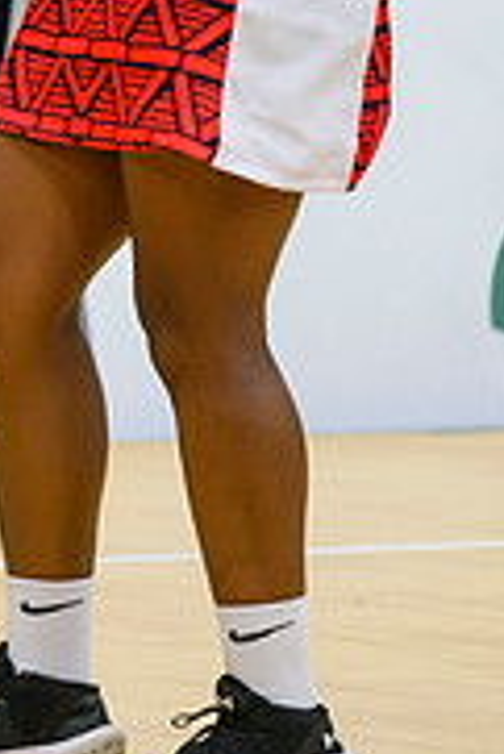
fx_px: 17563
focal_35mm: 838
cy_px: -229
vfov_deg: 2.5
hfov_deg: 1.6
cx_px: -633
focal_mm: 200
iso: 4000
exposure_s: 1/1000
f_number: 3.2
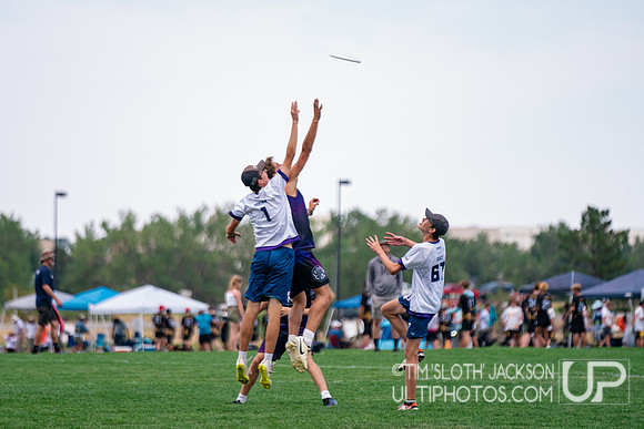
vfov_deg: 5.3
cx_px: 295
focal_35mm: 260
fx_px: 4647
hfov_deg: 7.9
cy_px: 187
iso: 320
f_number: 2.8
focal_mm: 200
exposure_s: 1/1600
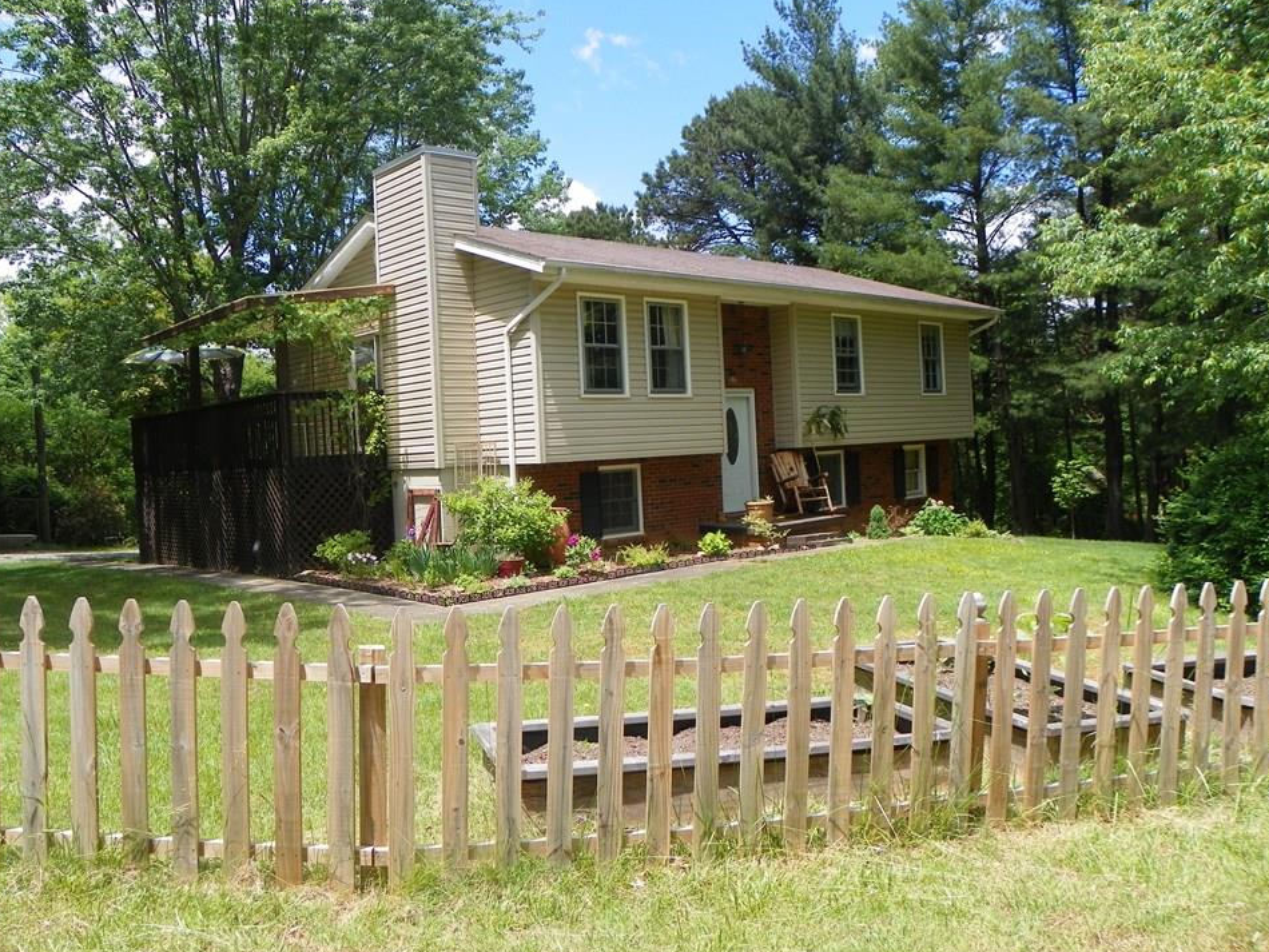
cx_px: 604
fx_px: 1027
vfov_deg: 49.8
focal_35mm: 28
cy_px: 475
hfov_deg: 63.4
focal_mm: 4.6
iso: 64
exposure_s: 1/250
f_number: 4.5
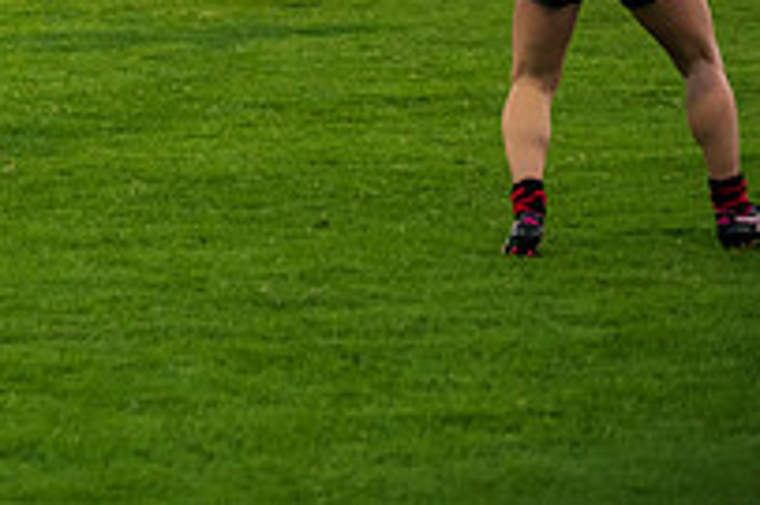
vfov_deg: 4.7
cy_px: -215
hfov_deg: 7.0
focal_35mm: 290
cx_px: -300
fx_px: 6117
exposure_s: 1/1000
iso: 1600
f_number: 2.8
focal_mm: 100
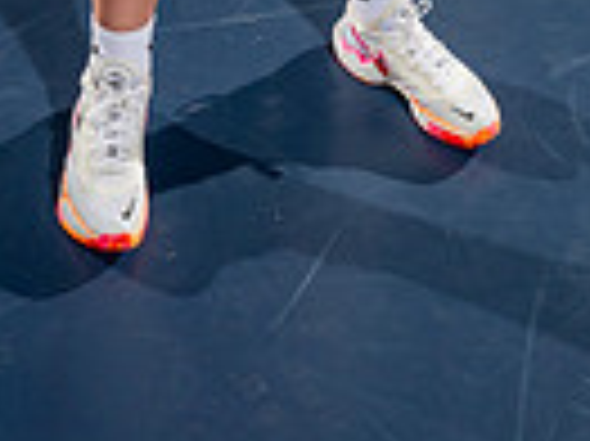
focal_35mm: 96
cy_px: -558
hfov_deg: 20.4
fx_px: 1635
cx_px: 239
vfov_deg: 12.6
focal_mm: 29
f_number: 8
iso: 500
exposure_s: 1/250
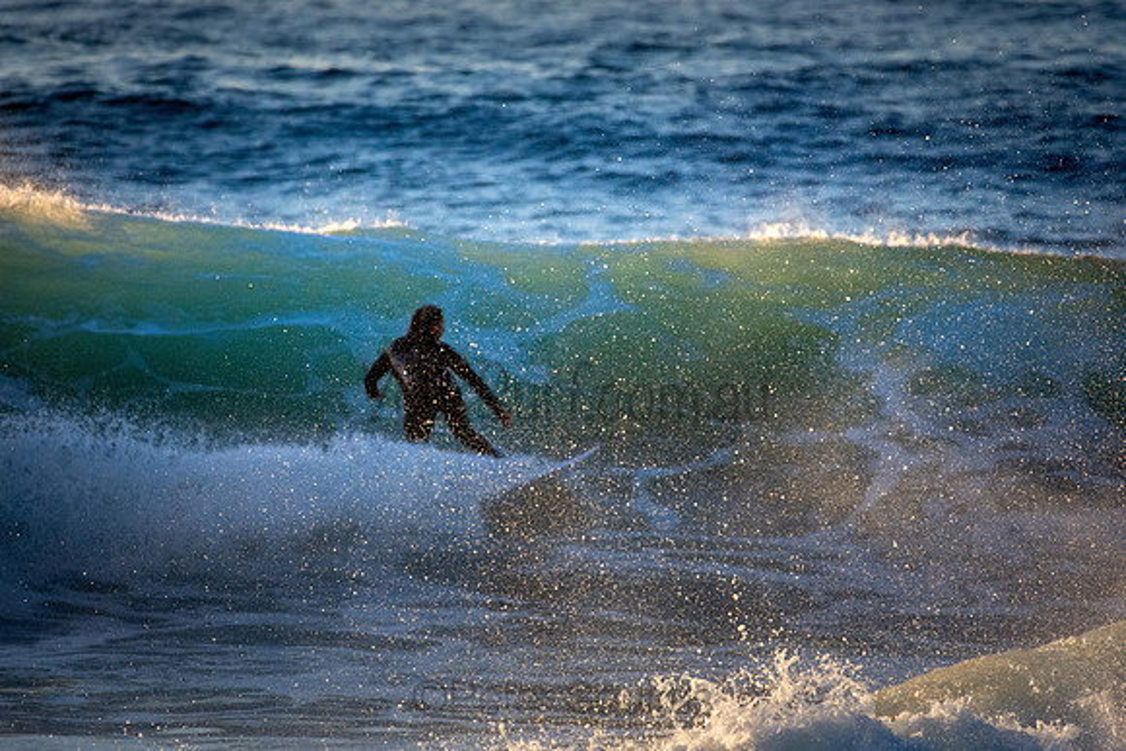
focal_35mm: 750
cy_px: 376
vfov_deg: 1.8
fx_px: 23463
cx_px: 563
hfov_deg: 2.7
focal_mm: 500
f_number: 5.6
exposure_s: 1/2000
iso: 1100
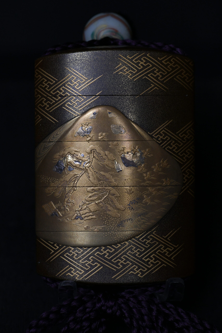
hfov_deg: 13.0
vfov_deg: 19.5
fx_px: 971
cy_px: 166
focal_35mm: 105
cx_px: 111
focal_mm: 105
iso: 2000
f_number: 10
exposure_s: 1/125
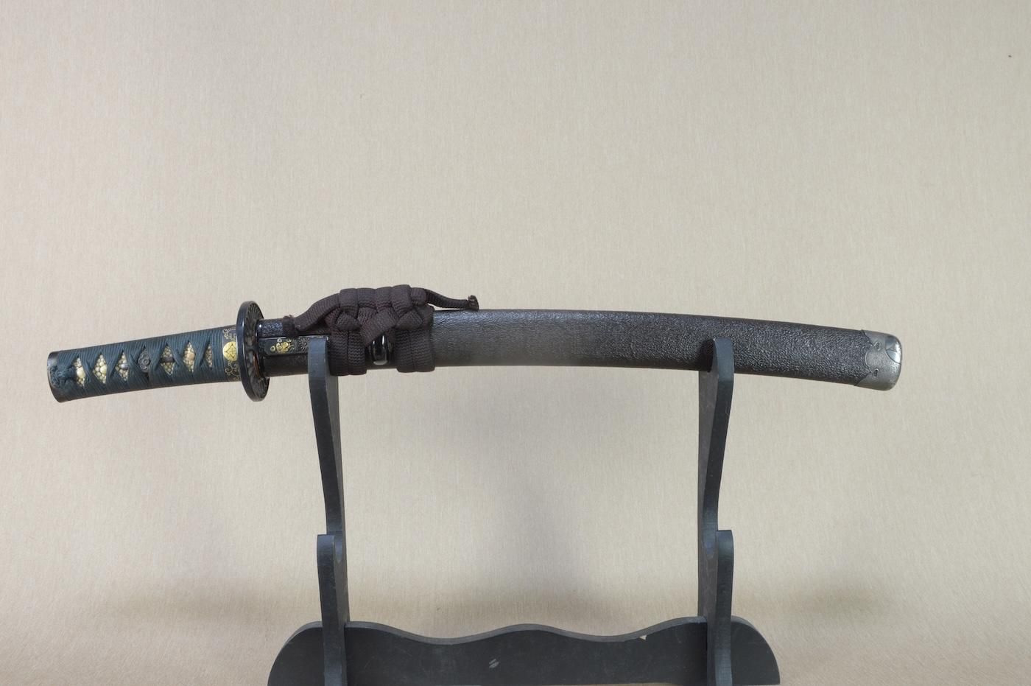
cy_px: 343
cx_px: 516
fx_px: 858
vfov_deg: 43.5
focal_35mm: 30
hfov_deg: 62.0
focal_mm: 20
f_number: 11
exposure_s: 1/1.6
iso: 400
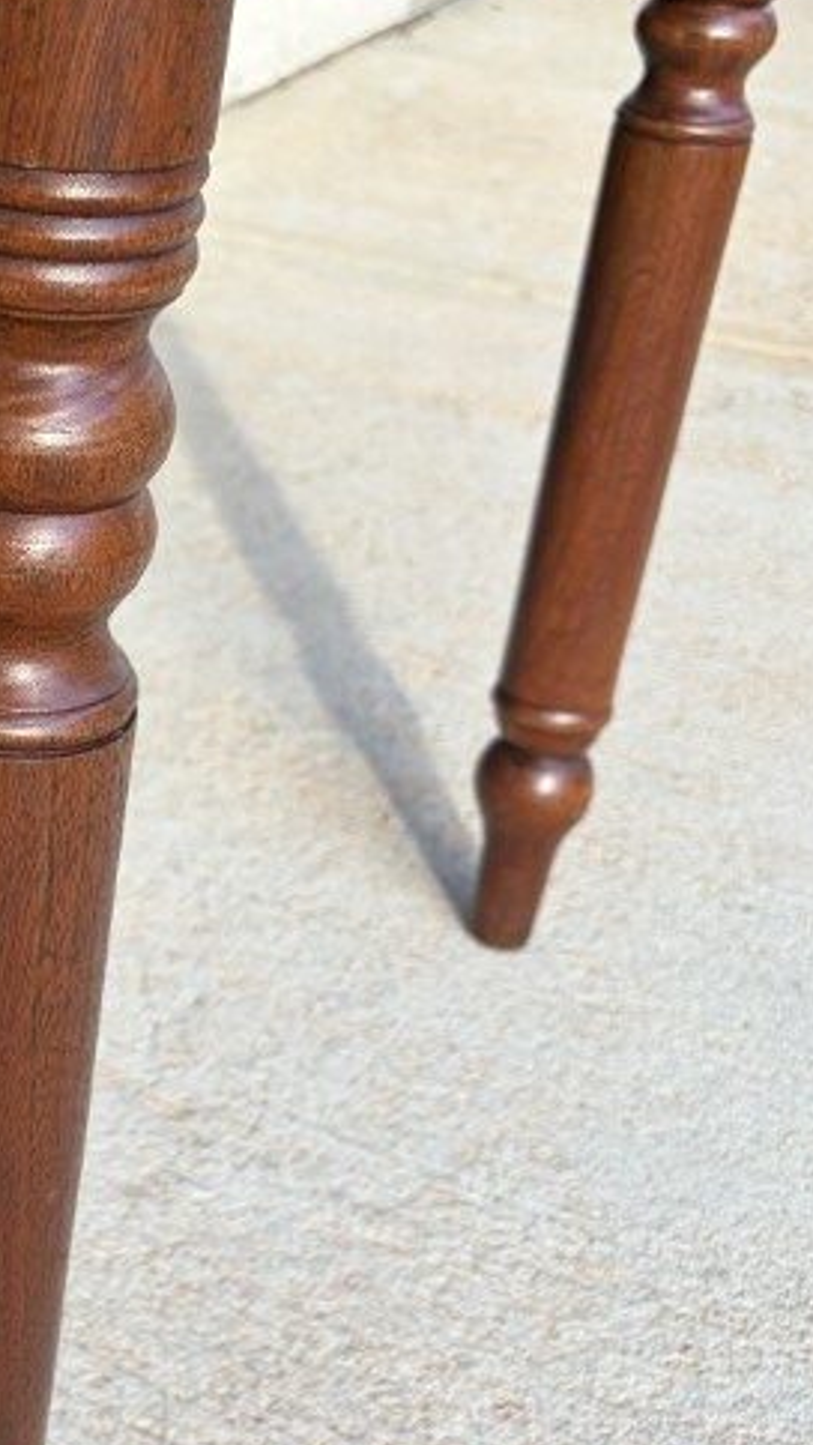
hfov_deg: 18.6
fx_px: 2297
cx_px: -257
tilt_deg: -27.4
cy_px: 673
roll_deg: -2.1
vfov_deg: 34.9
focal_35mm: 60
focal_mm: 5.96
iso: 40
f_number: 1.6
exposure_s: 1/232
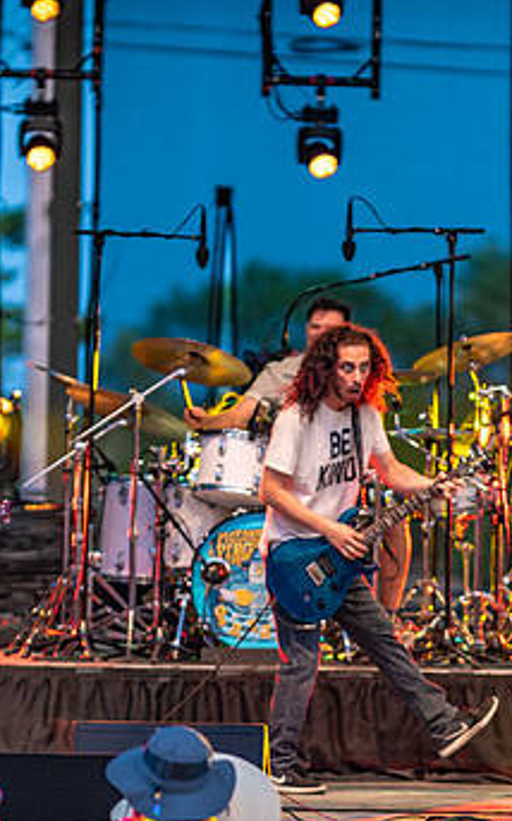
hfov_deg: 4.0
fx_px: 7332
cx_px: 400
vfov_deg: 6.4
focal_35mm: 328
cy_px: 456
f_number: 2.8
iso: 500
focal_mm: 190
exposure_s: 1/250
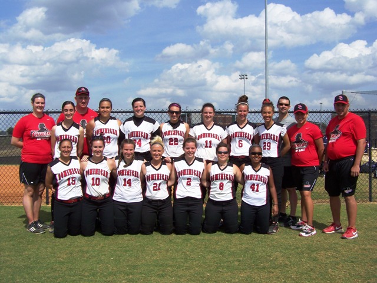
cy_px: 142
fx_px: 414
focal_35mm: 38
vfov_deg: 37.7
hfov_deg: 49.0
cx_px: 188
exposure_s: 1/800
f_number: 4
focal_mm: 6.3
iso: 64
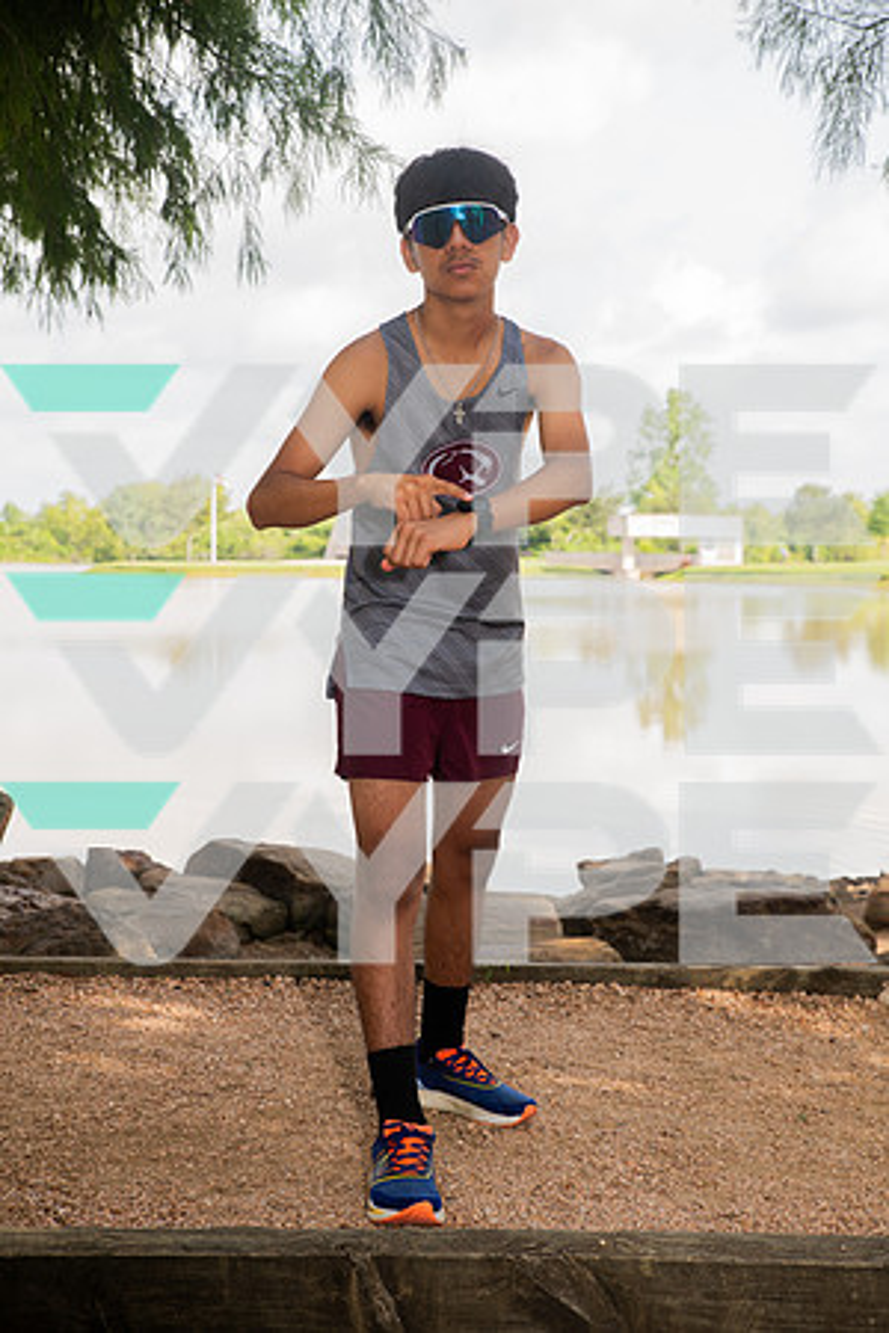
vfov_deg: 34.5
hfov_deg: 23.4
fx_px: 2148
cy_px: 666
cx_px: 444
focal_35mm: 58
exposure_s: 1/250
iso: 250
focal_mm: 58
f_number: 7.1
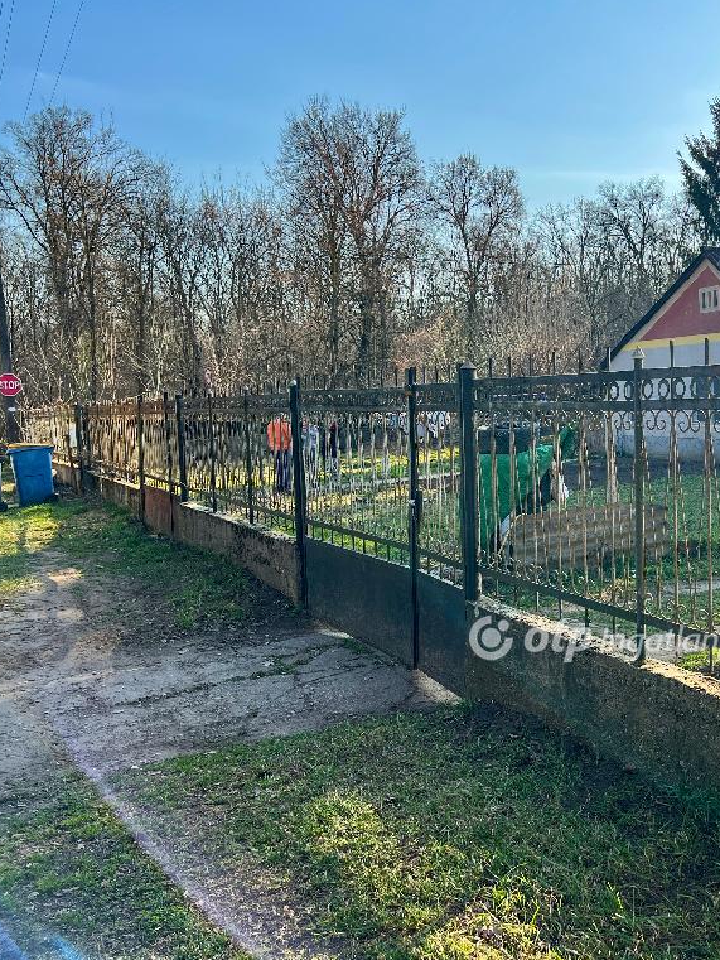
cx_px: 627
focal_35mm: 35
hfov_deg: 38.3
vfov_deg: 52.6
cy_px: 477
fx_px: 970
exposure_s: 1/1252
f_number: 1.5
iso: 50
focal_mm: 5.7
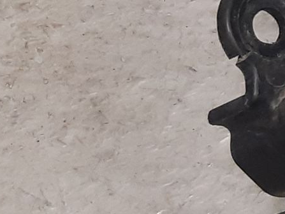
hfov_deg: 13.6
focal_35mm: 119
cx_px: 605
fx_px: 981
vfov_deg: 12.4
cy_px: 20
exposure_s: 1/50
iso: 160
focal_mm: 3.93
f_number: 1.7
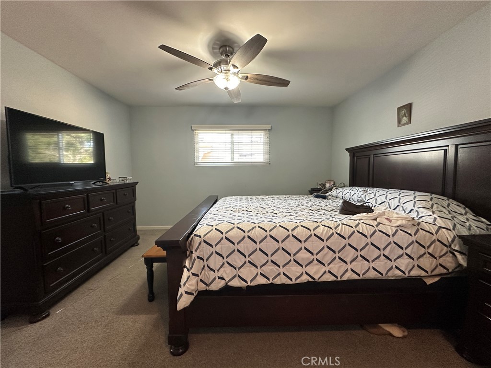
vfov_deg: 85.7
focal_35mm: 14
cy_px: 184
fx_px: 199
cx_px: 246
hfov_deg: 102.1
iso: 250
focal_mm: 2.22
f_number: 2.2
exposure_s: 1/120
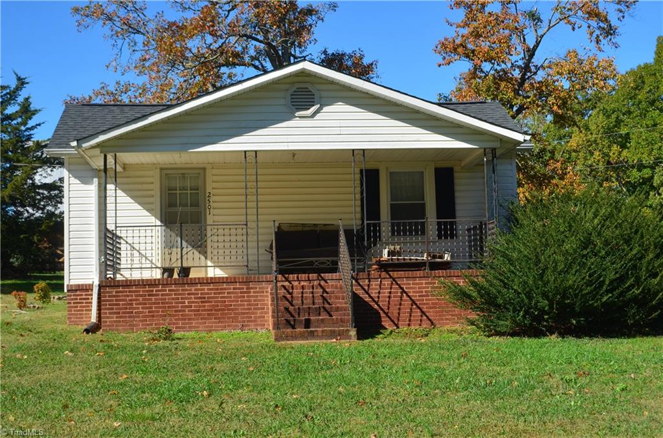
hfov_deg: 35.1
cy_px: 219
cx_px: 332
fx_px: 1047
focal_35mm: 57
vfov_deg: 23.6
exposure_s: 1/320
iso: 200
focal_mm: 38
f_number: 10
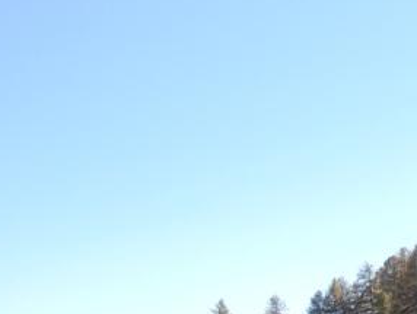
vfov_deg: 10.5
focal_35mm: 136
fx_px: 1640
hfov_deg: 14.3
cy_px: 505
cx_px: 32
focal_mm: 6.8
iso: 80
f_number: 4
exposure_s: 1/640
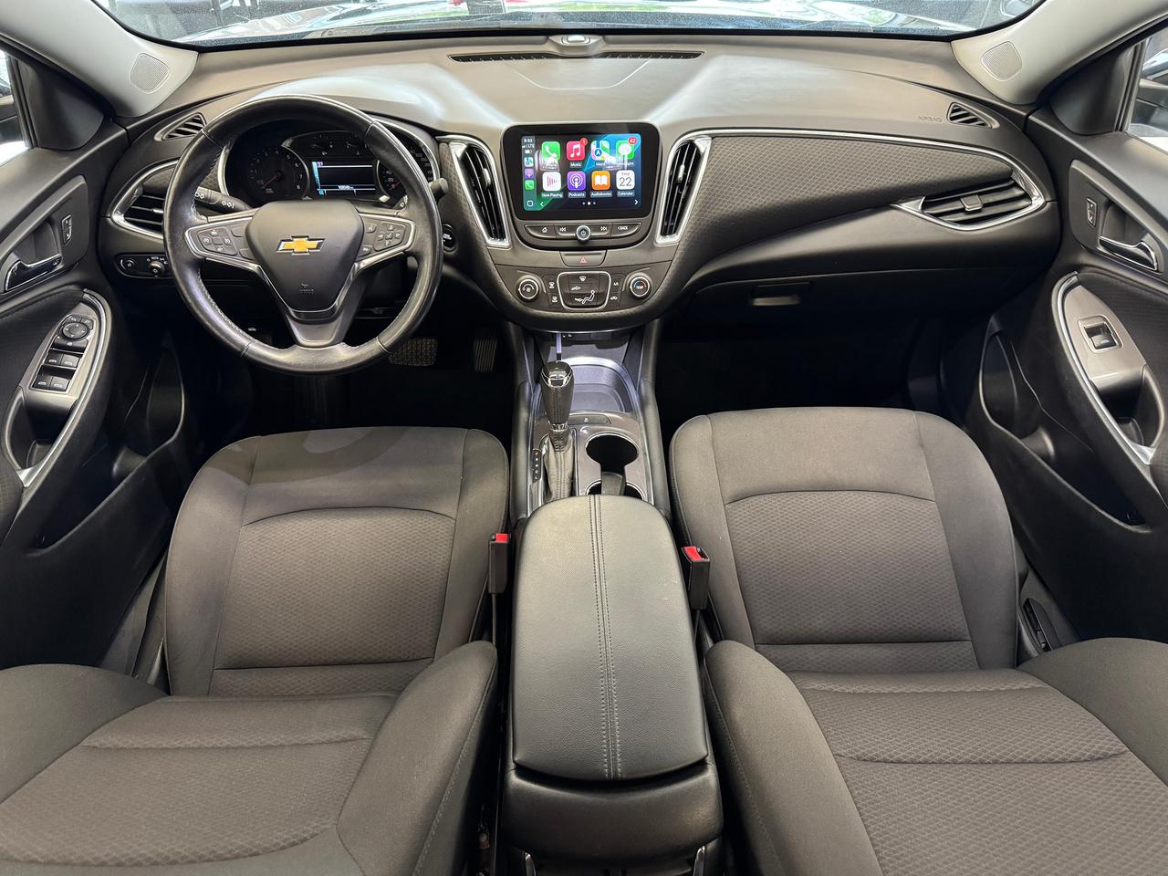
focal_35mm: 24
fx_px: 810
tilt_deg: -38.8
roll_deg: +0.3
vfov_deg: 56.8
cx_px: 584
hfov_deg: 71.6
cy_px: 438
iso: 800
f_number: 1.78
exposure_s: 1/40
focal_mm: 6.76
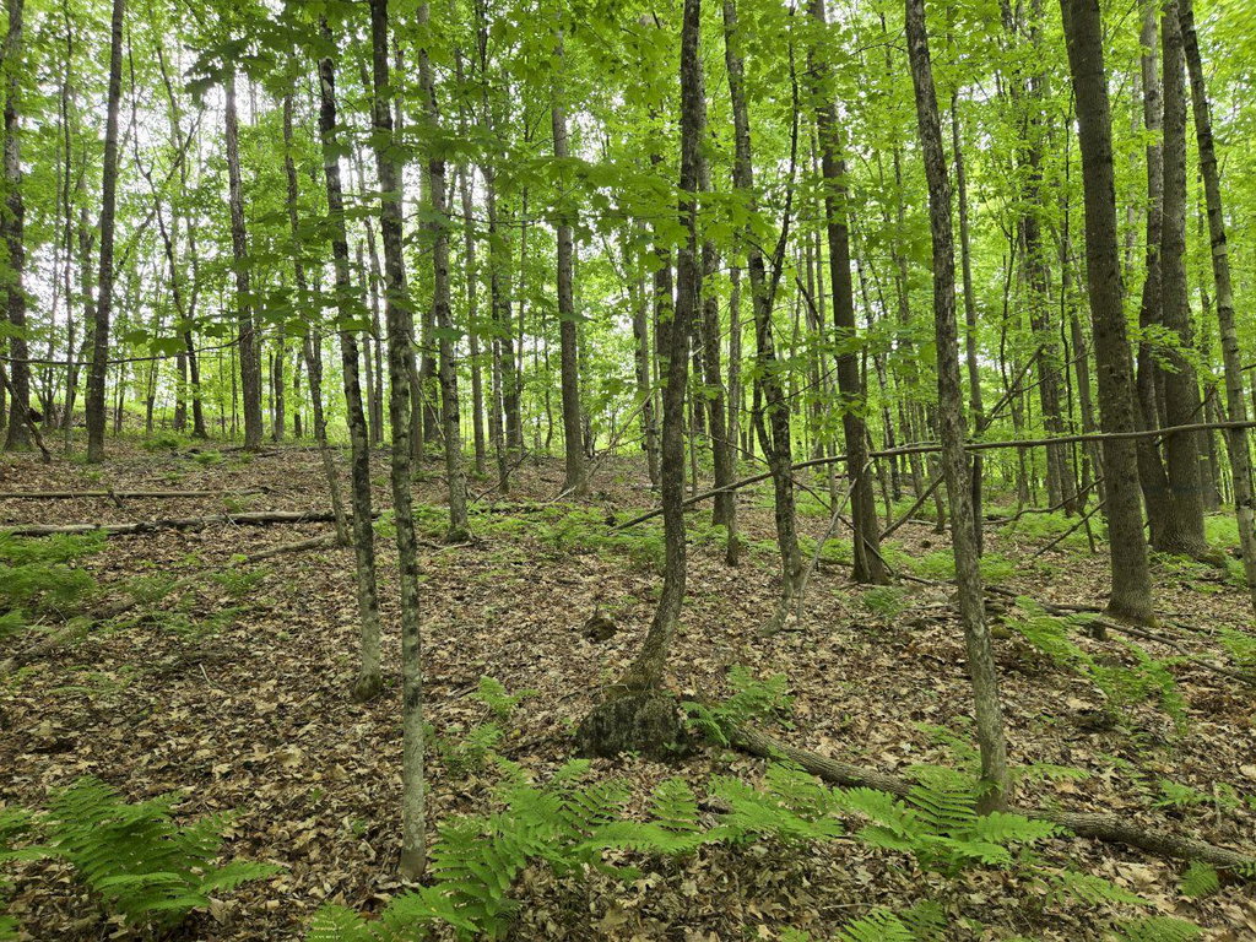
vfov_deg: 58.9
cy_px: 471
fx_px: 835
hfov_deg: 73.9
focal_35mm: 23
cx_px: 628
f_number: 1.8
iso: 64
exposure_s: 1/180
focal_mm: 5.4
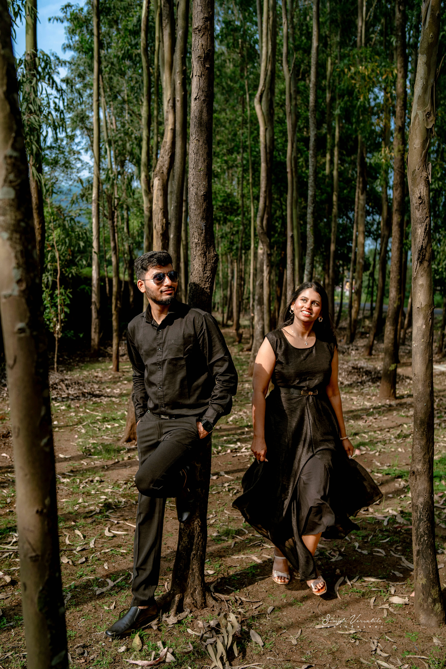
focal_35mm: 35
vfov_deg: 54.4
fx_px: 650
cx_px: 223
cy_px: 334
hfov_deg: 37.9
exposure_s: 1/500
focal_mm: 35
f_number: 3.5
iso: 100
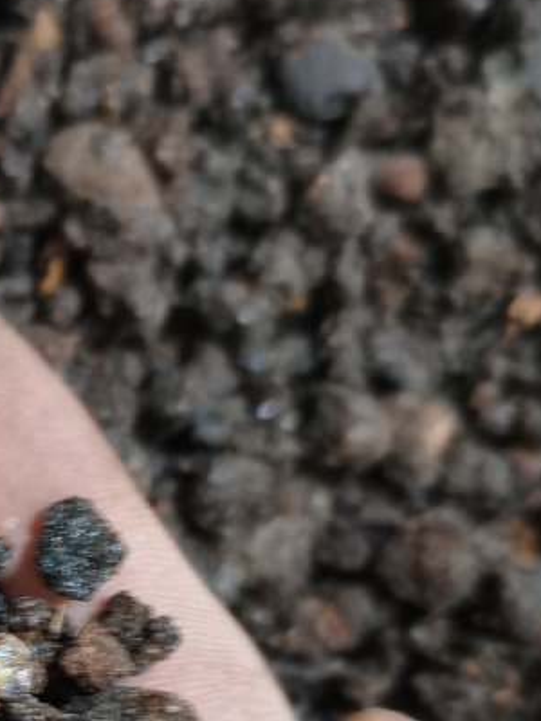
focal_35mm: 72
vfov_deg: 26.3
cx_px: -81
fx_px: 1500
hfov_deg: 19.4
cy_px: 617
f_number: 1.8
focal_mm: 5.58
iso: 500
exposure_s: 1/20
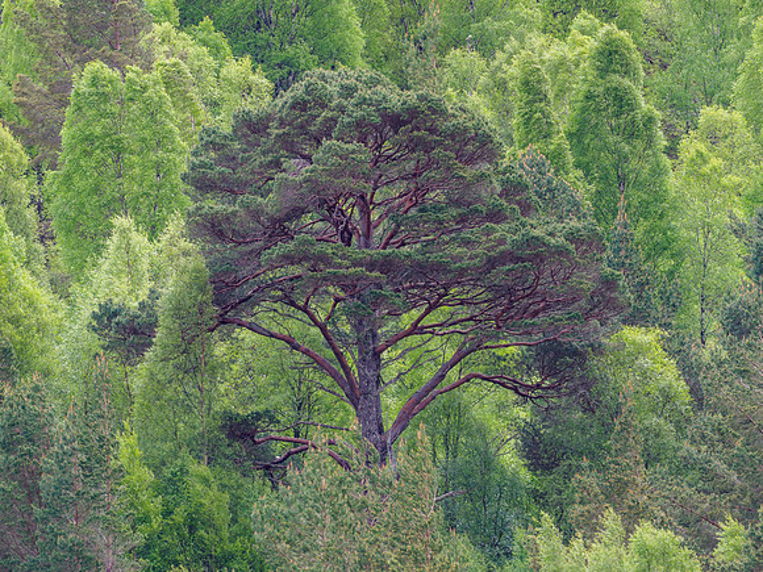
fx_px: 16320
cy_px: 311
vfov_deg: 2.0
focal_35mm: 740
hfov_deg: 2.7
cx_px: 383
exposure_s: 1/320
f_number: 4.5
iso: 250
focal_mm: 300
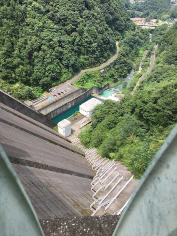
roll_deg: -2.8
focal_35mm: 29
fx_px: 198
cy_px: 118
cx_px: 88
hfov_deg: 48.2
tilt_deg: -37.0
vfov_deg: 61.7
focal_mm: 4.15
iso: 25
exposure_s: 1/472
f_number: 2.2
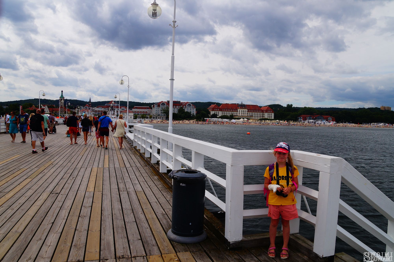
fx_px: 295
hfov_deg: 67.4
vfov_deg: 47.9
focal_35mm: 27
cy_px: 131
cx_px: 197
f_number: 8
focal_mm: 18
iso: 100
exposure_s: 1/400
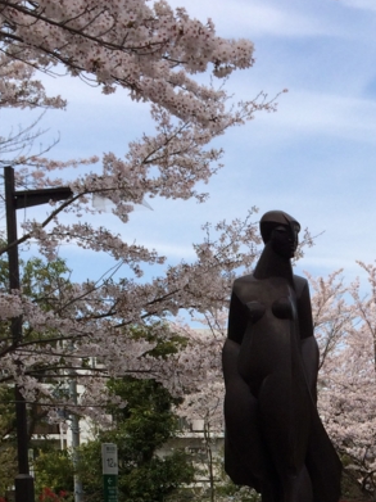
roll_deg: +1.5
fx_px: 1101
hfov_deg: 18.8
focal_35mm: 76
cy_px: 552
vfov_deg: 24.0
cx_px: 391
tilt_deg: -4.6
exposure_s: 1/2283
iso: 32
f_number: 2.2
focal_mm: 4.15
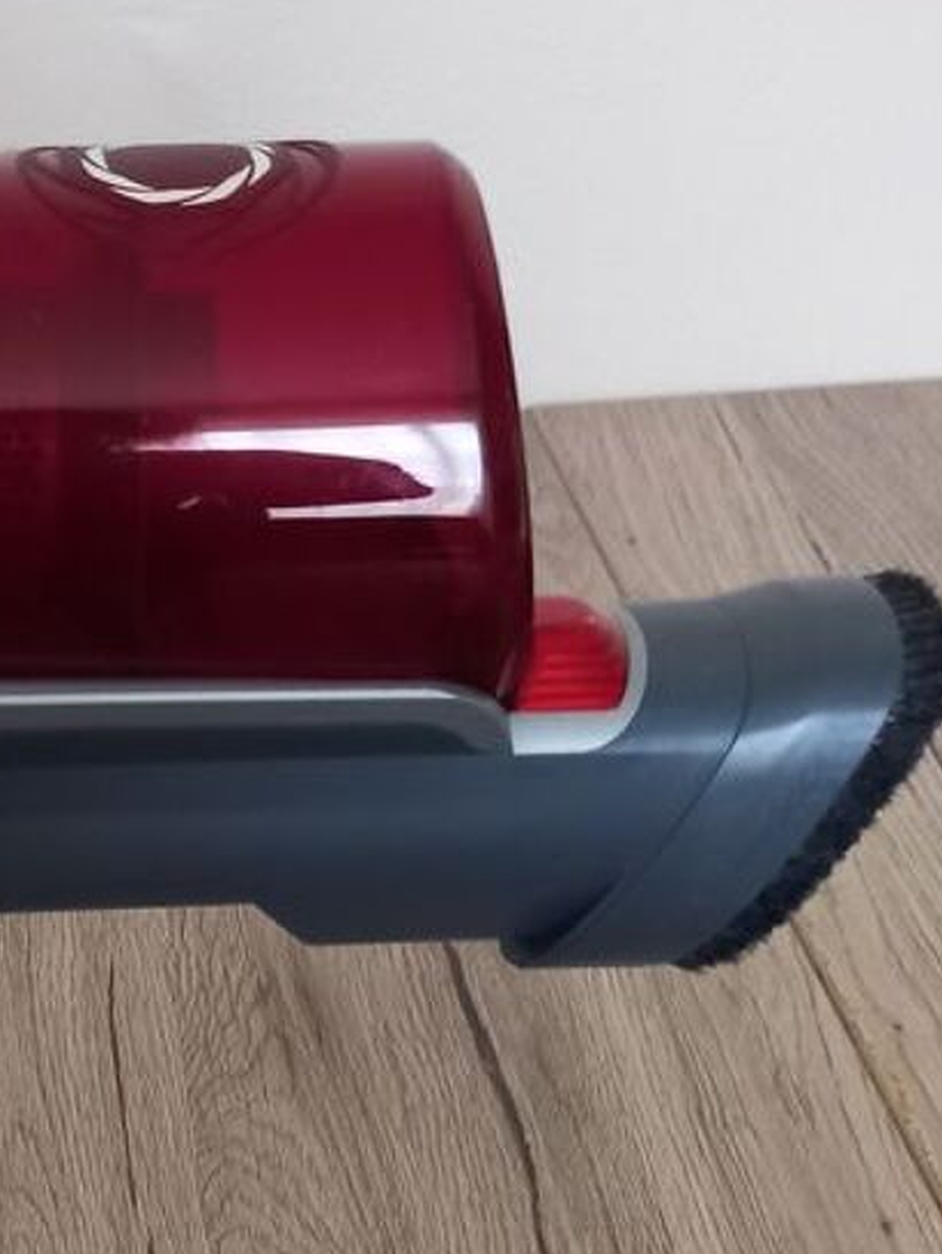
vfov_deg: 29.4
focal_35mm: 61
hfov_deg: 22.5
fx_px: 2212
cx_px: -119
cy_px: 1283
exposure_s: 1/20
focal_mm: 4.6
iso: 500
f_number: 2
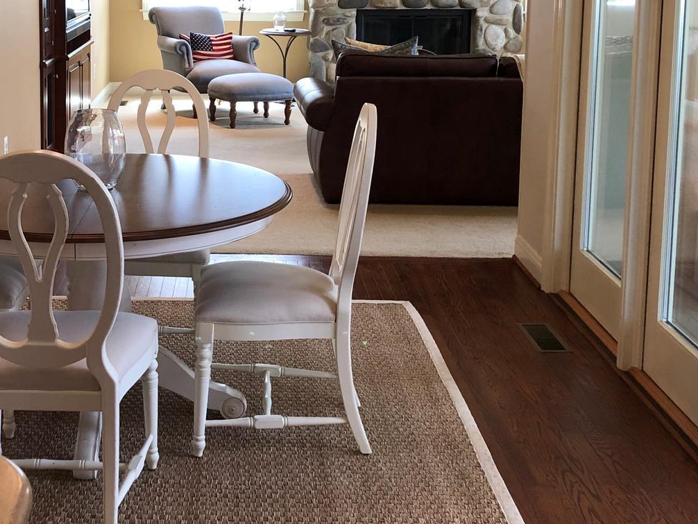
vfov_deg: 25.2
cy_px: 92
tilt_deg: -8.1
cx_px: 207
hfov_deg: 33.3
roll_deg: +1.0
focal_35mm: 57
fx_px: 1150
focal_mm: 3.99
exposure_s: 1/30
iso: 32
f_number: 1.8
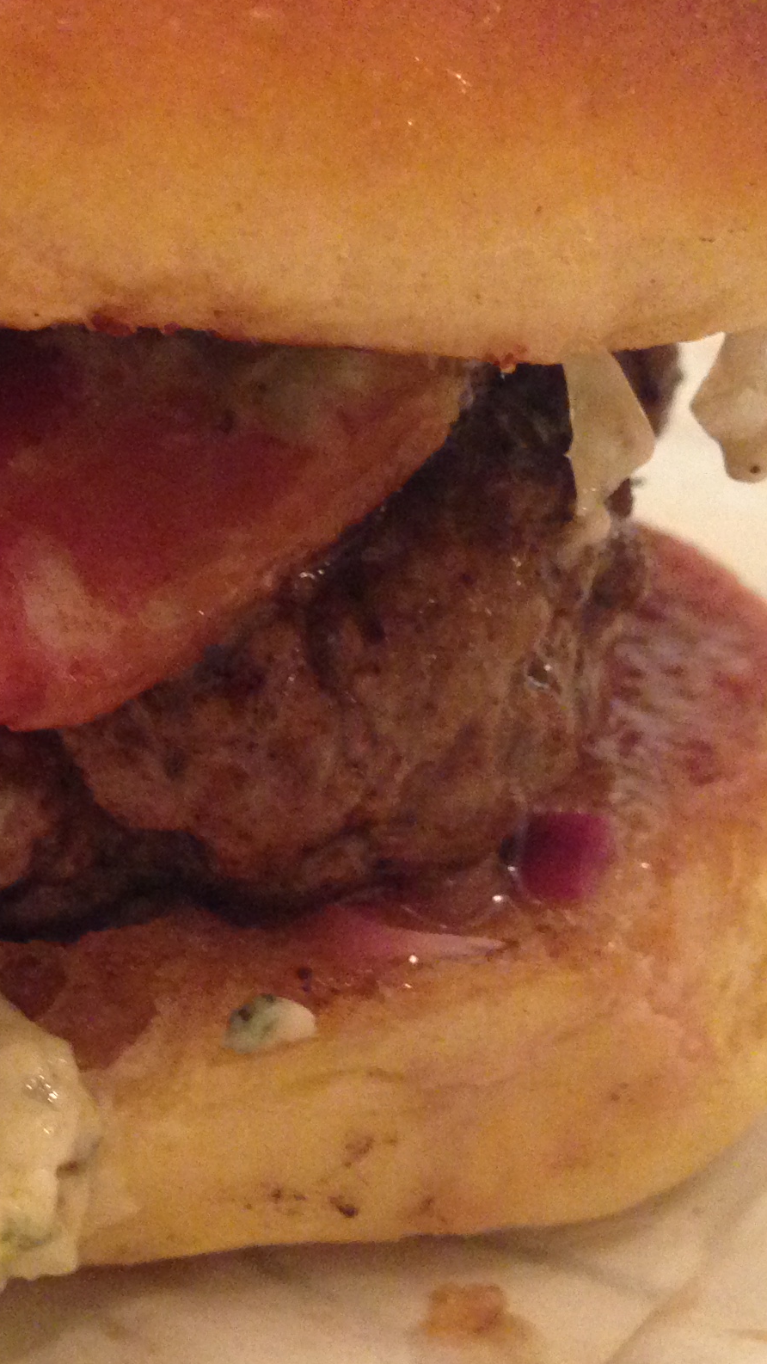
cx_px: -37
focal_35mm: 74
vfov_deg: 28.6
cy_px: 622
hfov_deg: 15.9
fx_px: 2676
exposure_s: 1/15
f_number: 2.4
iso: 400
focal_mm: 4.12
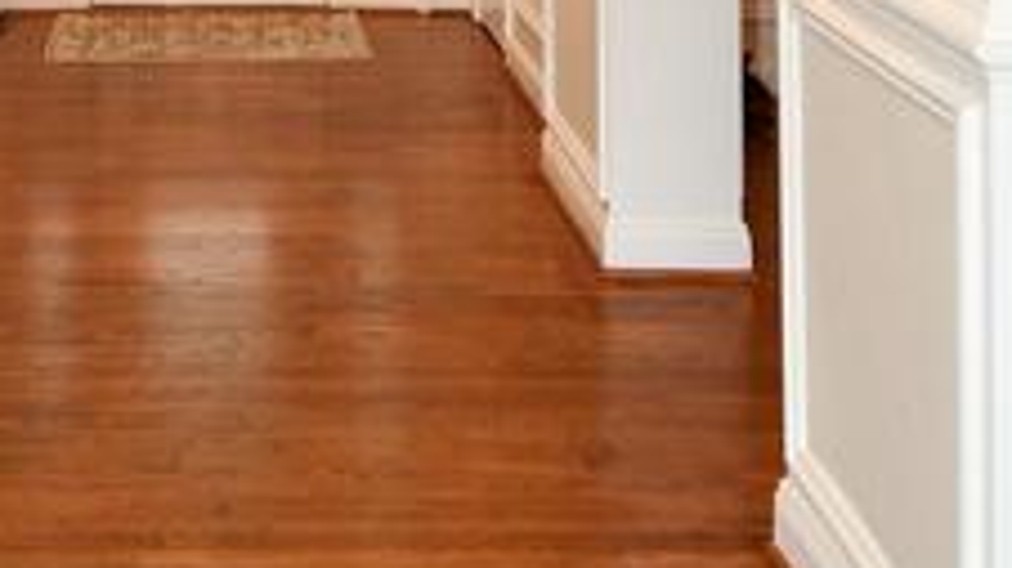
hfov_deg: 32.2
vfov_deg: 16.8
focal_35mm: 64
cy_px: -313
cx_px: 237
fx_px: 1717
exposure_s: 1/60
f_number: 4
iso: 320
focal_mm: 12
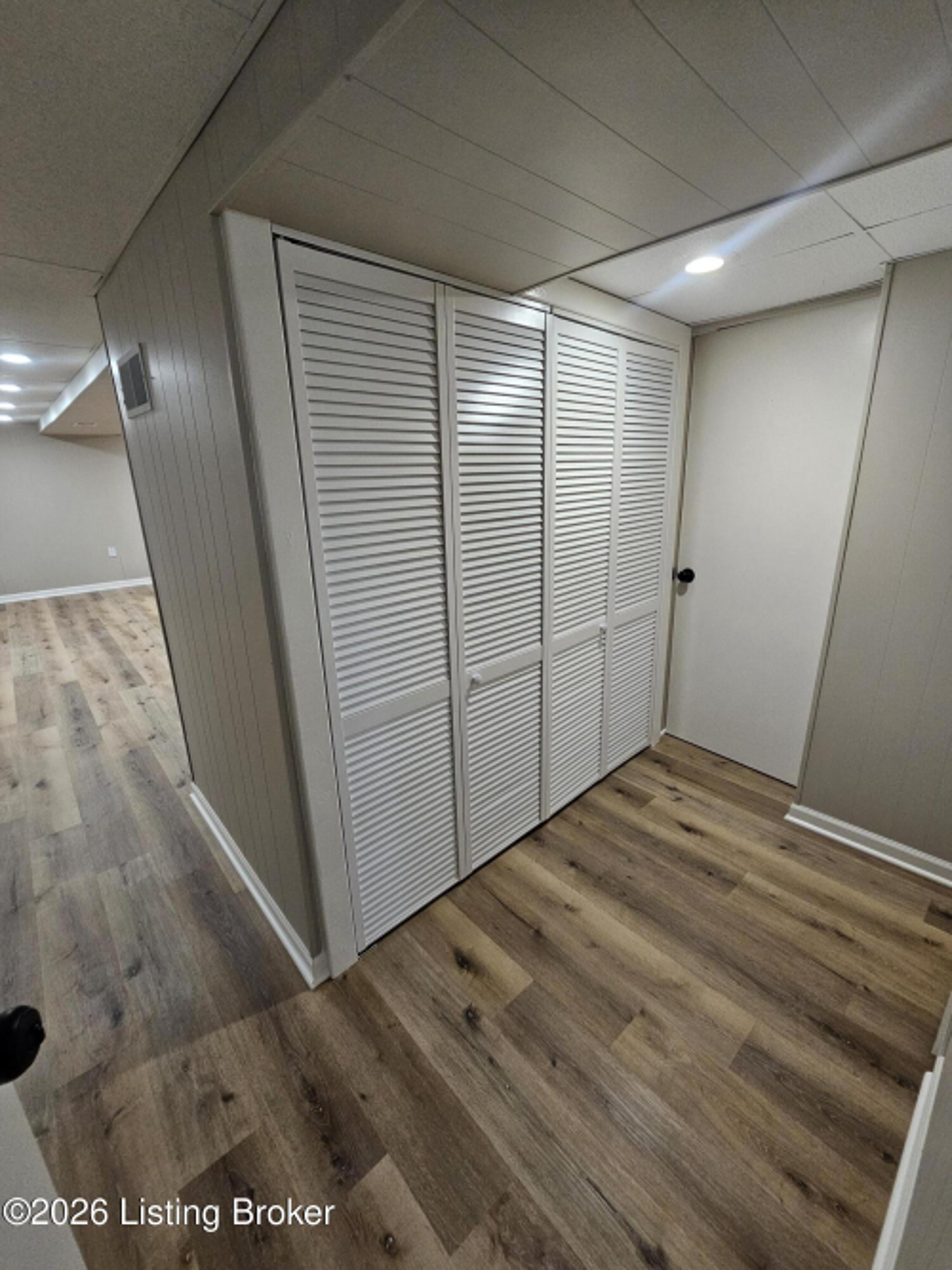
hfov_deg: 89.9
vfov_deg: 106.2
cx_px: 476
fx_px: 477
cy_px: 635
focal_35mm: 13
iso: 250
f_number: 2.2
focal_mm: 2.2
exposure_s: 1/60
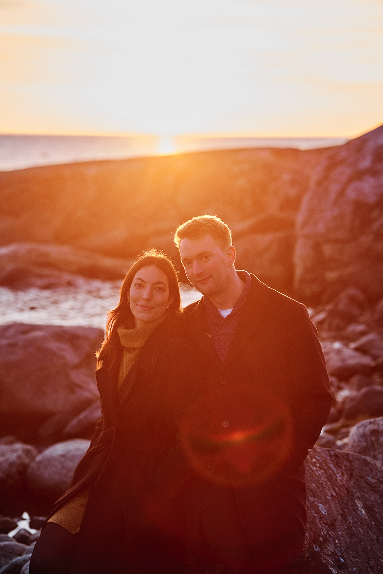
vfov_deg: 24.2
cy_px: 287
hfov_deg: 16.3
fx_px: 1340
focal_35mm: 84
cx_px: 192
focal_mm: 56
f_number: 2
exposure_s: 1/280
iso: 125
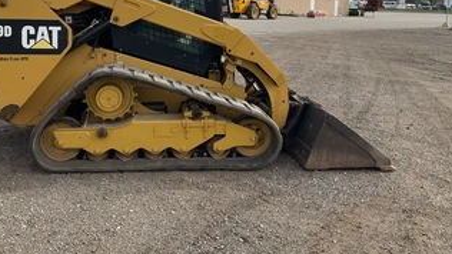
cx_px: 197
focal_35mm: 40
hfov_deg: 50.3
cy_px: 44
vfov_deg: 29.0
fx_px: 480
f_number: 1.8
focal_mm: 3
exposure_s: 1/1279
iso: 25
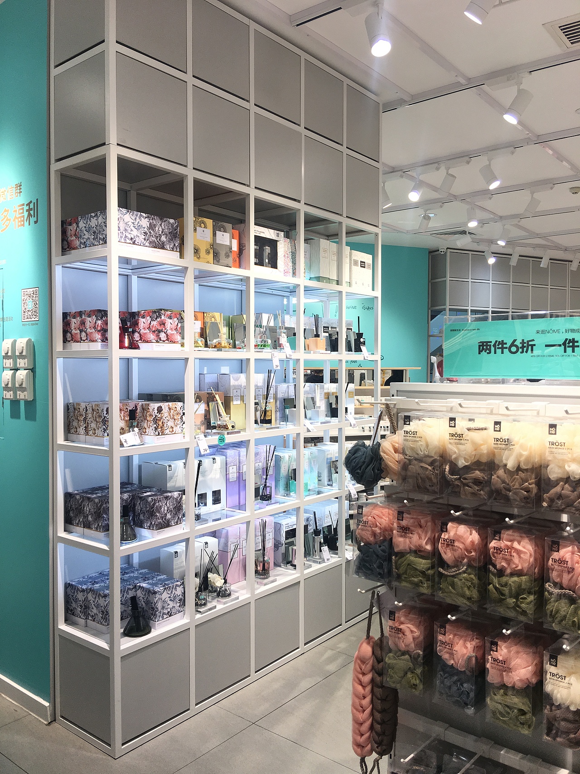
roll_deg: -0.6
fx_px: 648
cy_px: 387
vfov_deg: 61.7
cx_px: 290
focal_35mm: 29
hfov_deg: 48.2
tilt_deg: -0.6
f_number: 2.2
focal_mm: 4.15
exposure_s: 1/131
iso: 25
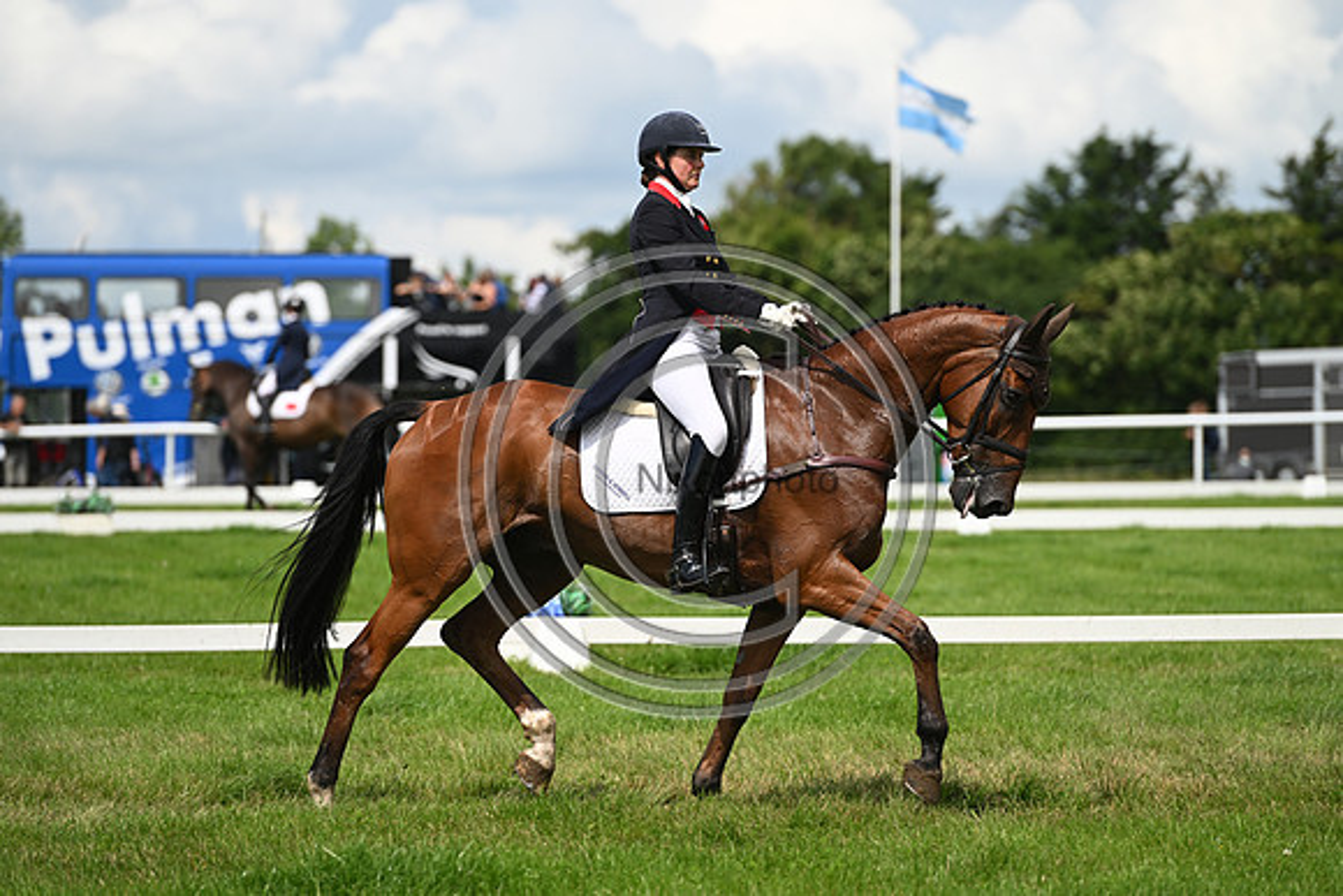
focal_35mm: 200
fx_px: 7463
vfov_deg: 6.9
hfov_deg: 10.3
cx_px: 672
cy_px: 448
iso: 125
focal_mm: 200
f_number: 4.5
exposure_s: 1/1250
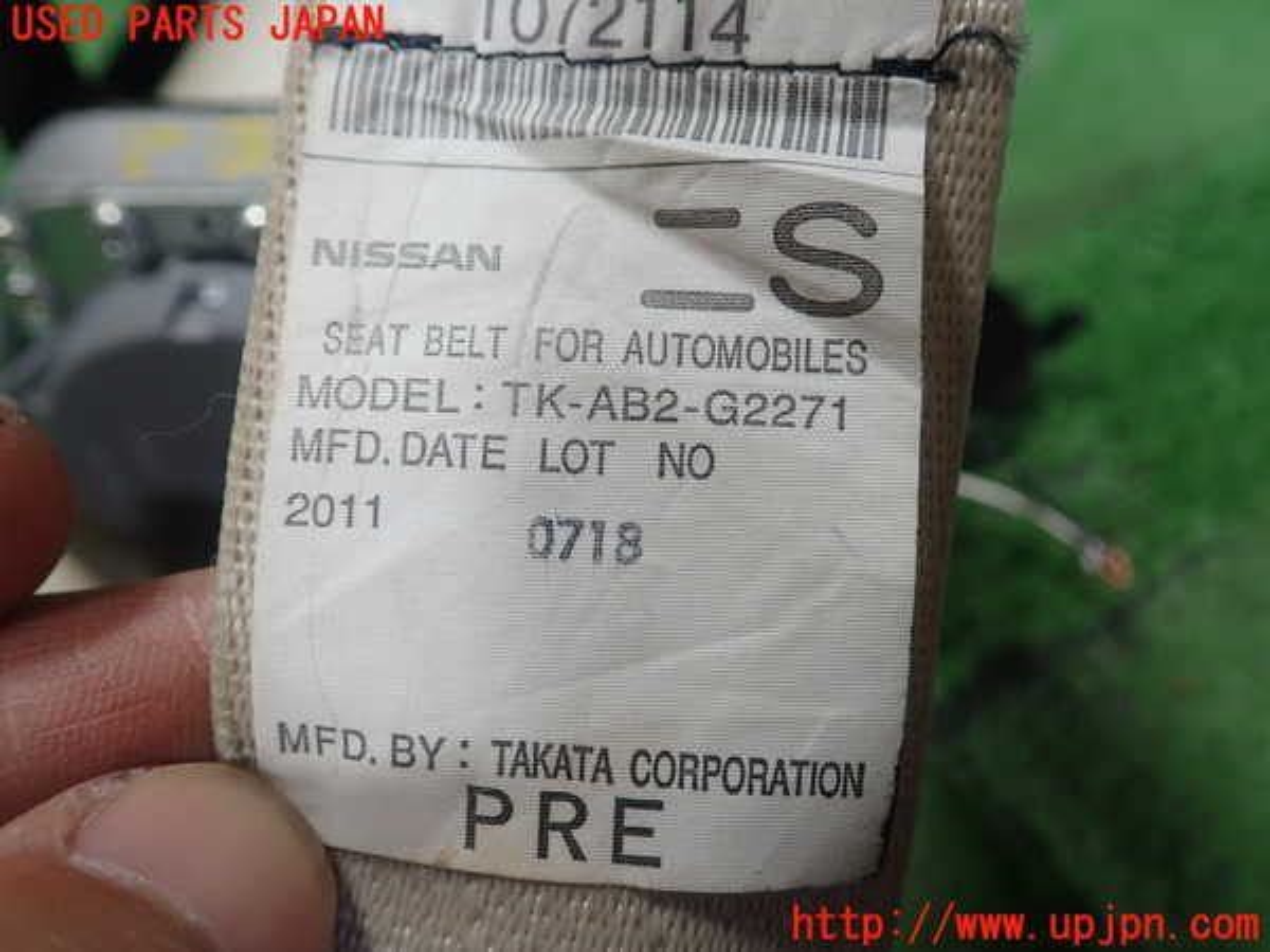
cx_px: 635
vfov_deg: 46.8
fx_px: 1101
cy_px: 476
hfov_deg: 60.0
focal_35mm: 30
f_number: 2.3
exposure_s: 1/125
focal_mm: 5.5
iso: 200
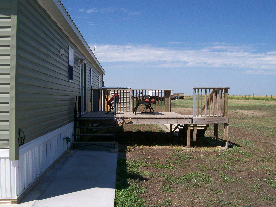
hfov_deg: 51.4
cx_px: 138
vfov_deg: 39.7
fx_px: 287
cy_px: 104
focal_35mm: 36
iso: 80
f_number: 4.8
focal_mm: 6
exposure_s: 1/794
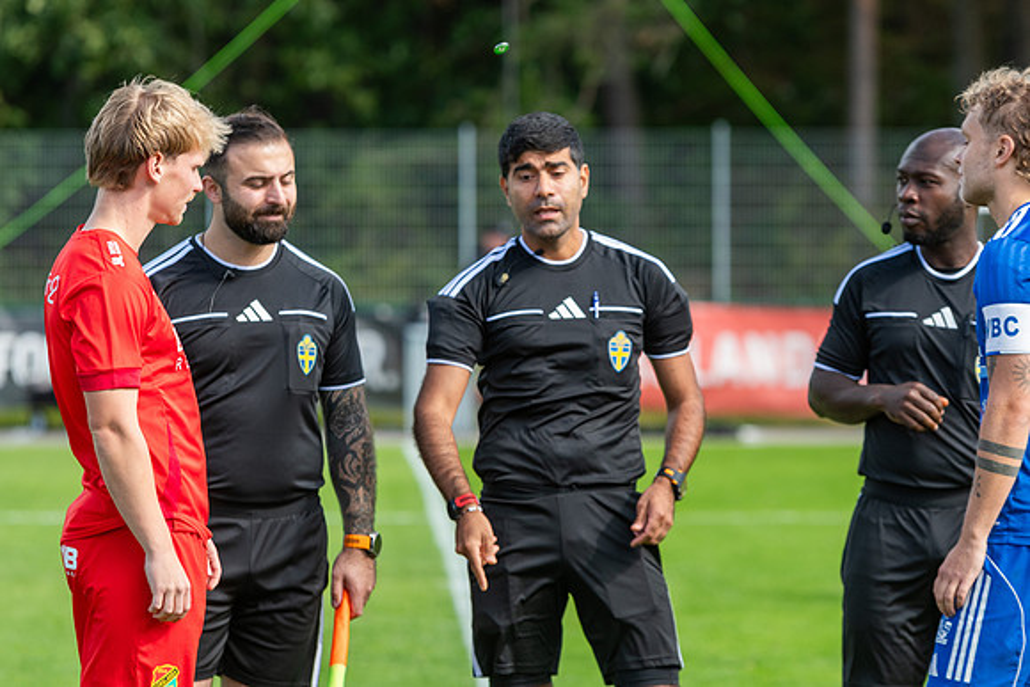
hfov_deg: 7.3
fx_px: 8028
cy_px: 344
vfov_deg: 4.9
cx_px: 515
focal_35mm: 281
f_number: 4.5
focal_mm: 185
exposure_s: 1/800
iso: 500
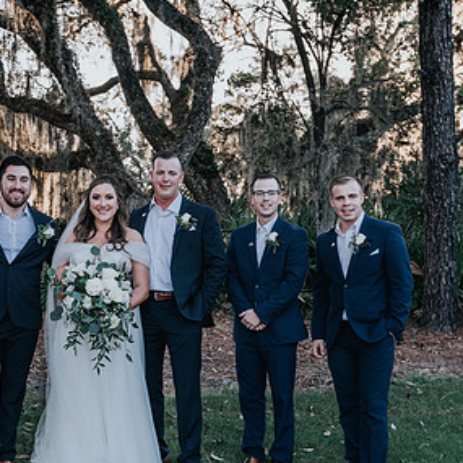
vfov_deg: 26.6
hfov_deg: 26.7
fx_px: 968
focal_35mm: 64
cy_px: 335
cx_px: 151
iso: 200
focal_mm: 32
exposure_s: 1/400
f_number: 4.5
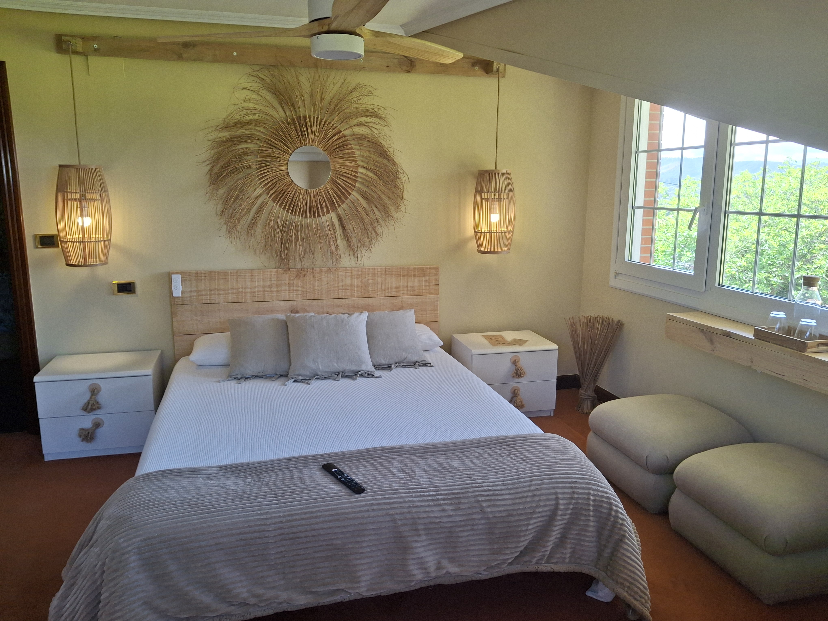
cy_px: 310
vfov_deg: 54.9
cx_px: 414
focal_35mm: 25
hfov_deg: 69.4
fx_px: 598
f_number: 1.8
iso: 64
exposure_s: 1/120
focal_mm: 4.69
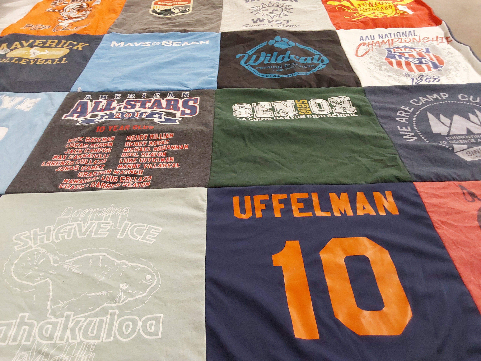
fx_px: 389
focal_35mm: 28
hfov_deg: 63.4
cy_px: 180
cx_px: 240
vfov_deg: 49.7
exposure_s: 1/60
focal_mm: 2.91
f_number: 1.9
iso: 200
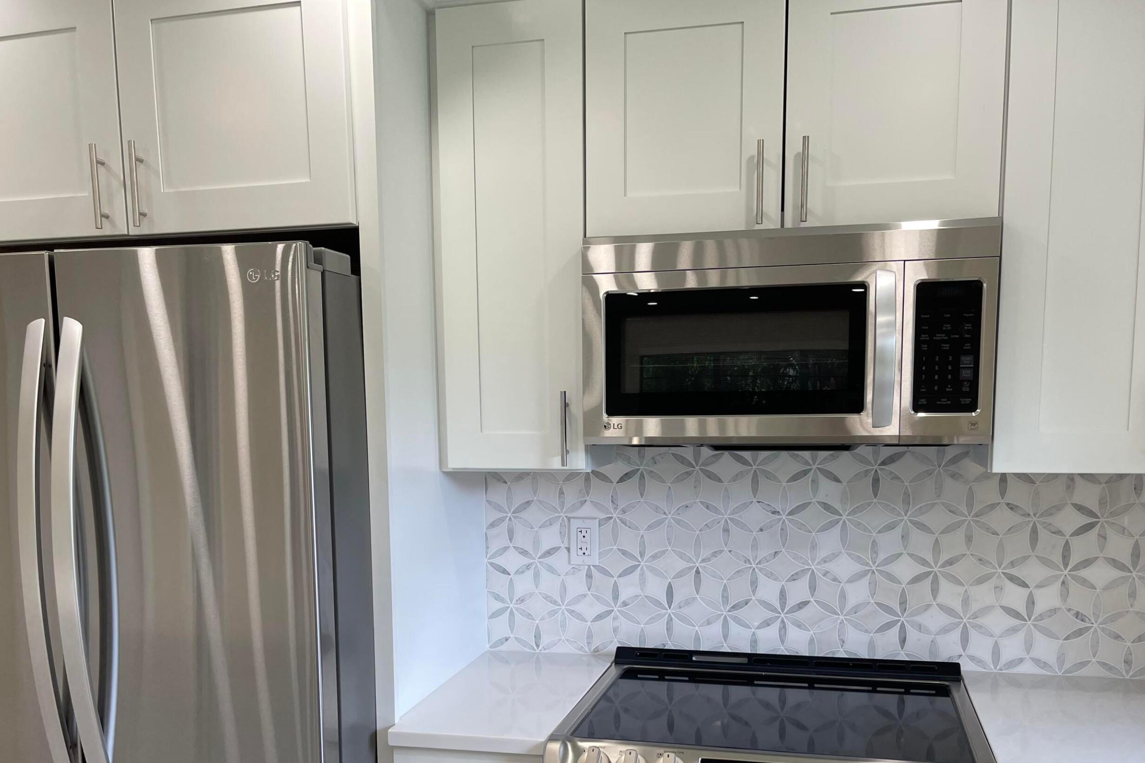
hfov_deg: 57.2
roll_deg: +1.0
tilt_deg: -6.7
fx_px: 1049
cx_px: 579
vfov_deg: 39.4
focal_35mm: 33
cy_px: 521
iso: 50
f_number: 1.6
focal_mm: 5.1
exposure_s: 1/120
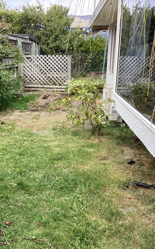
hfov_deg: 29.1
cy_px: 124
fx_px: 297
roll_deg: -0.5
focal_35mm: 44
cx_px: 54
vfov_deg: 45.3
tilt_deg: -13.8
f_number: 2.4
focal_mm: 3.3
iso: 25
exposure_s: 1/245
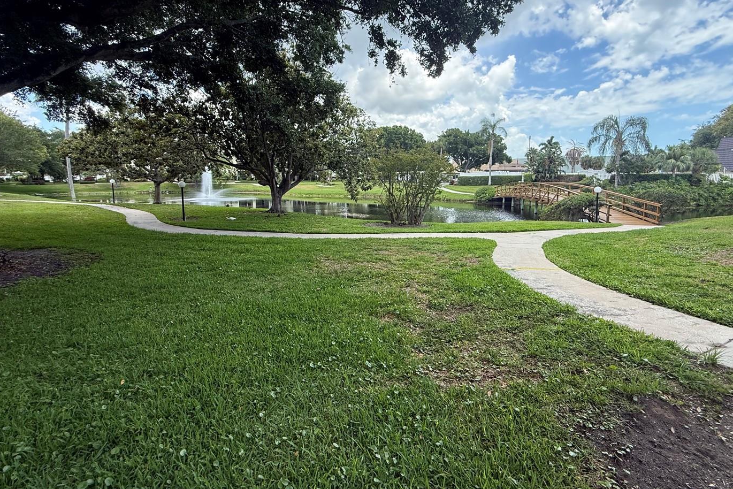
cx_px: 383
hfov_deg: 93.2
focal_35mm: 17
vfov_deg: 70.3
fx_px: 346
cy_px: 218
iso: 64
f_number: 2.2
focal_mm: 2.22
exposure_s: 1/672
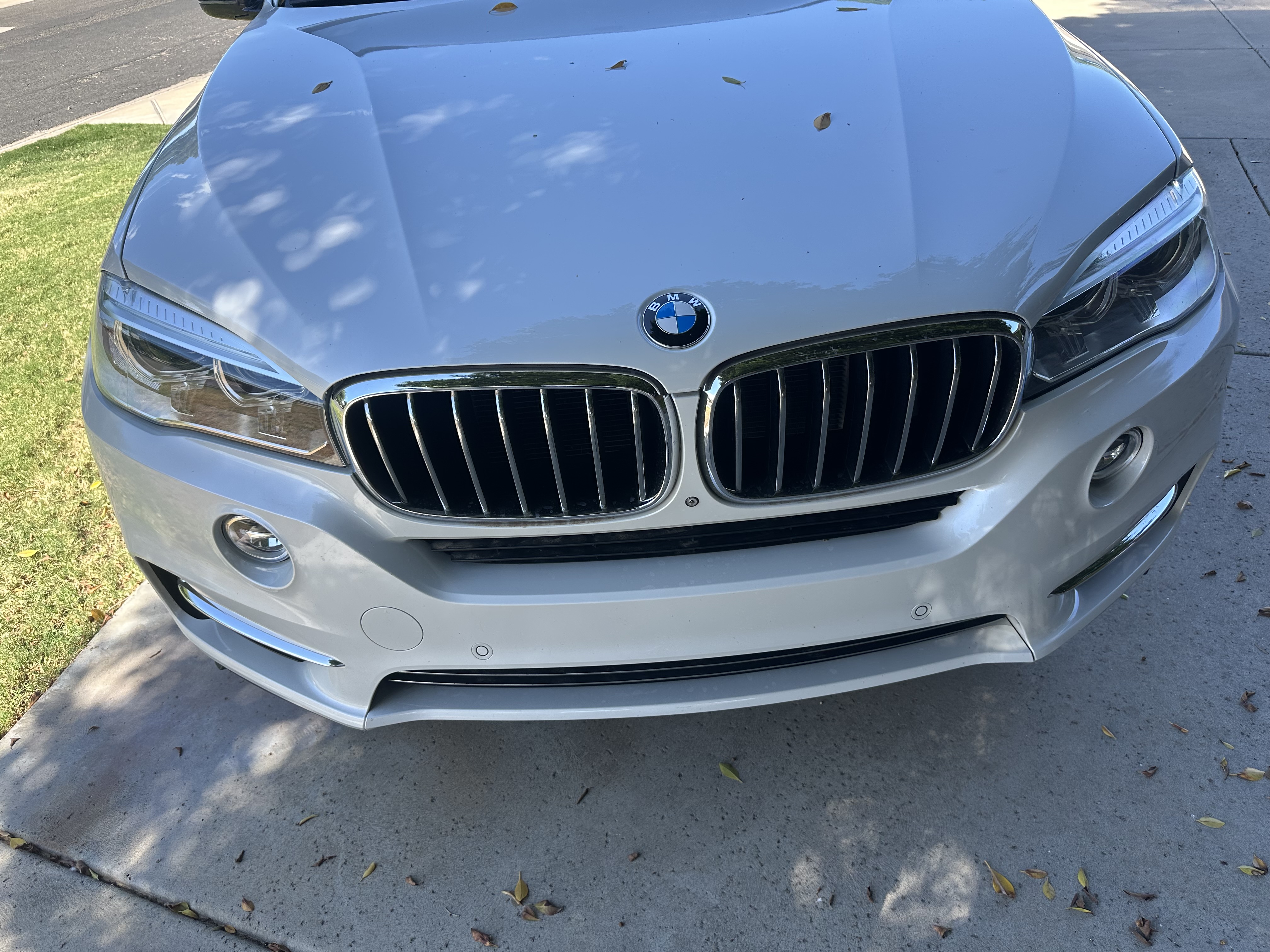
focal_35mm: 24
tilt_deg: -33.2
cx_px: 635
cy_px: 476
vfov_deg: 56.8
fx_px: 881
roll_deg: +4.9
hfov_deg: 71.6
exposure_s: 1/910
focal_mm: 6.86
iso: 80
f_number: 1.78
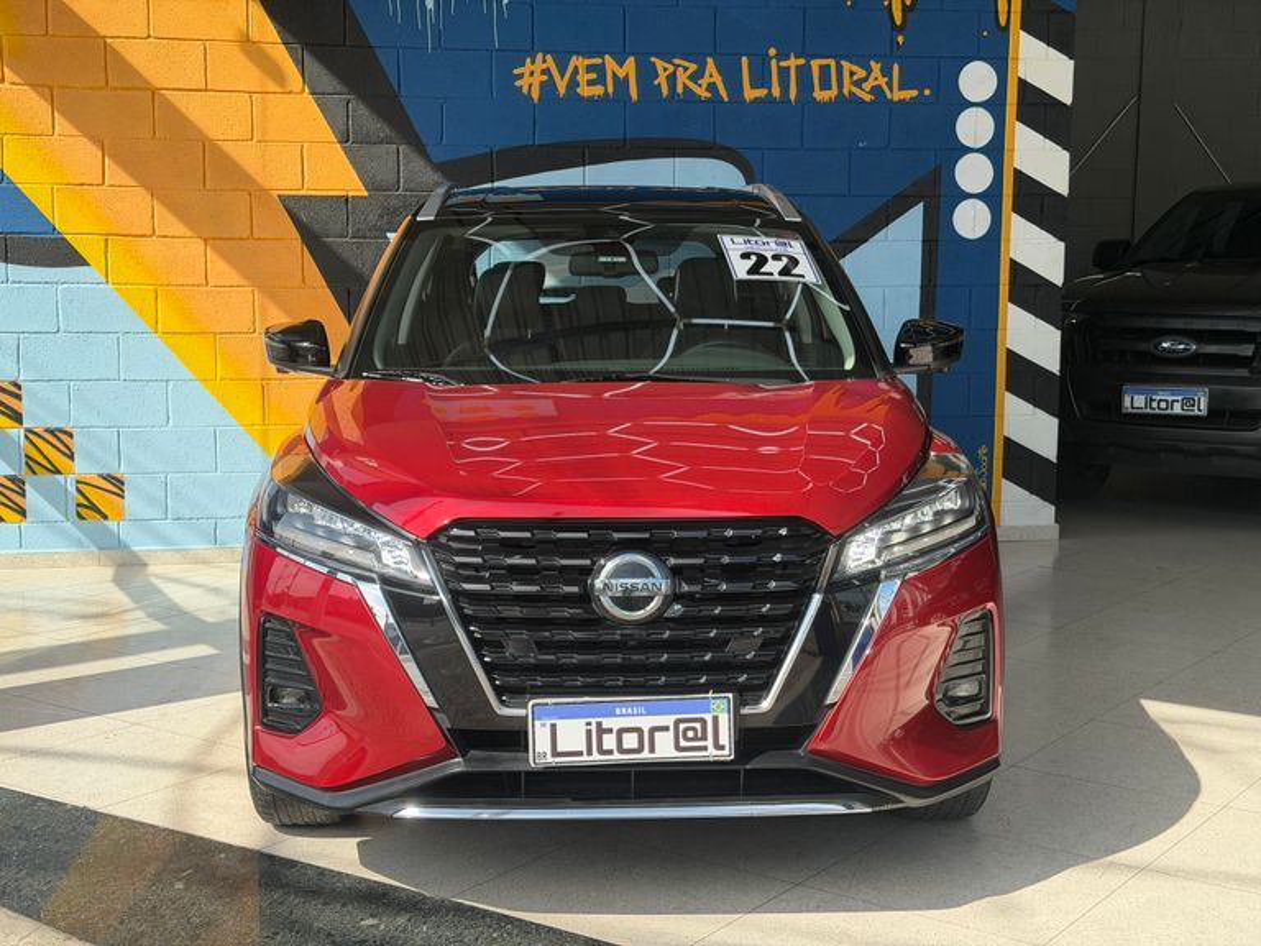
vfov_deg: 30.3
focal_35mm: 48
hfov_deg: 39.7
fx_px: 1749
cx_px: 630
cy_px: 473
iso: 80
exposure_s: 1/1883
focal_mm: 6.76
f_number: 1.78
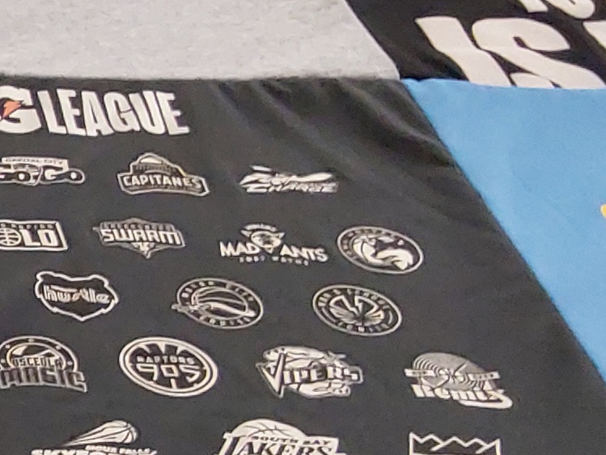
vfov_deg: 12.1
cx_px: -661
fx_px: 2136
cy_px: 338
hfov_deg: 13.5
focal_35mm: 122
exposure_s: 1/60
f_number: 1.9
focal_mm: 2.91
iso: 125
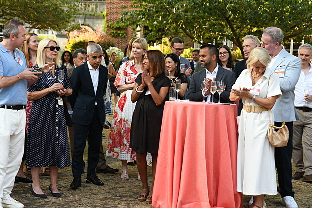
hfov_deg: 21.5
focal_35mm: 95
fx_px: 823
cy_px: 110
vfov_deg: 14.4
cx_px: 147
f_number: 6.3
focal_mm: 85
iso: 400
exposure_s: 1/60
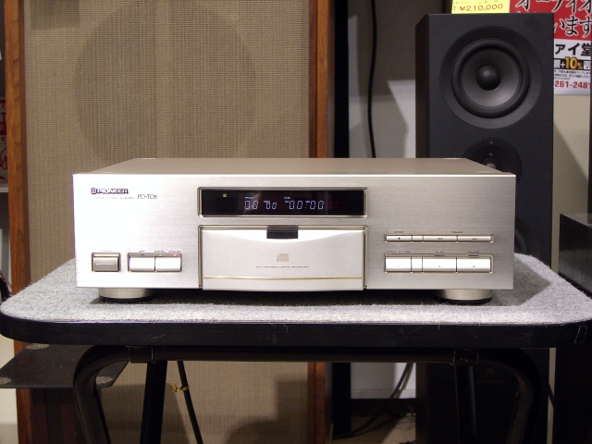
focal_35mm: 57
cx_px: 296
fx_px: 975
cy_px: 222
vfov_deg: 25.7
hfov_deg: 33.8
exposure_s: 1/20
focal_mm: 11.8
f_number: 3.6
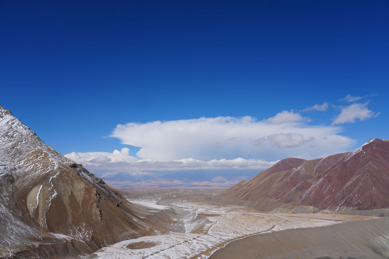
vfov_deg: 53.1
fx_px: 259
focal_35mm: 24
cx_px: 194
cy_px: 130
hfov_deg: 73.8
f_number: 10
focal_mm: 24
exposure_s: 1/320
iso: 100
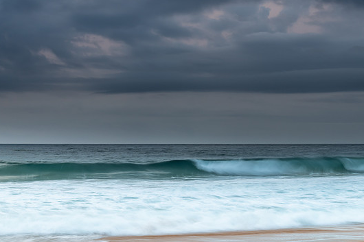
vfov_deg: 20.6
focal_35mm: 66
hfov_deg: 30.5
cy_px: 131
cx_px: 189
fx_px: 667
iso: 200
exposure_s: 1/1.25
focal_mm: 58
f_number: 5.6
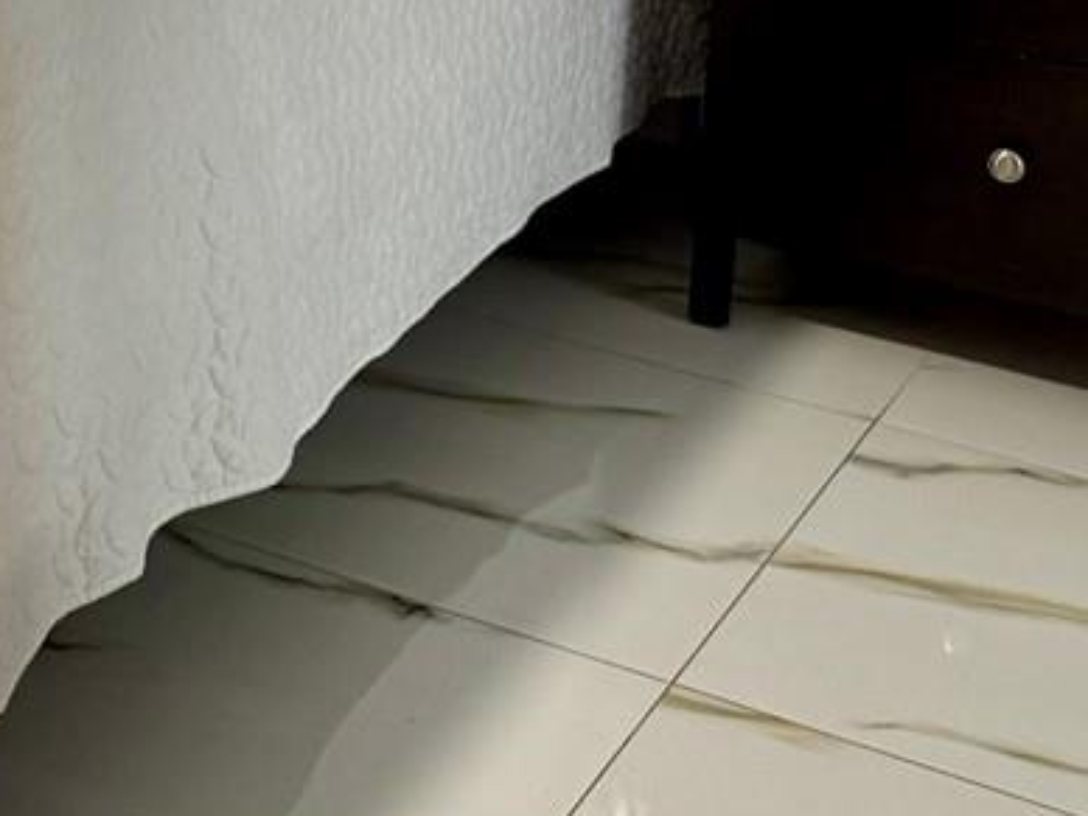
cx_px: -482
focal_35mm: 99
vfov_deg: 14.0
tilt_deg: -12.1
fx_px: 3112
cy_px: -390
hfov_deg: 18.0
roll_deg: +0.3
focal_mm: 6.76
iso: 200
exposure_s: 1/60
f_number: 1.78
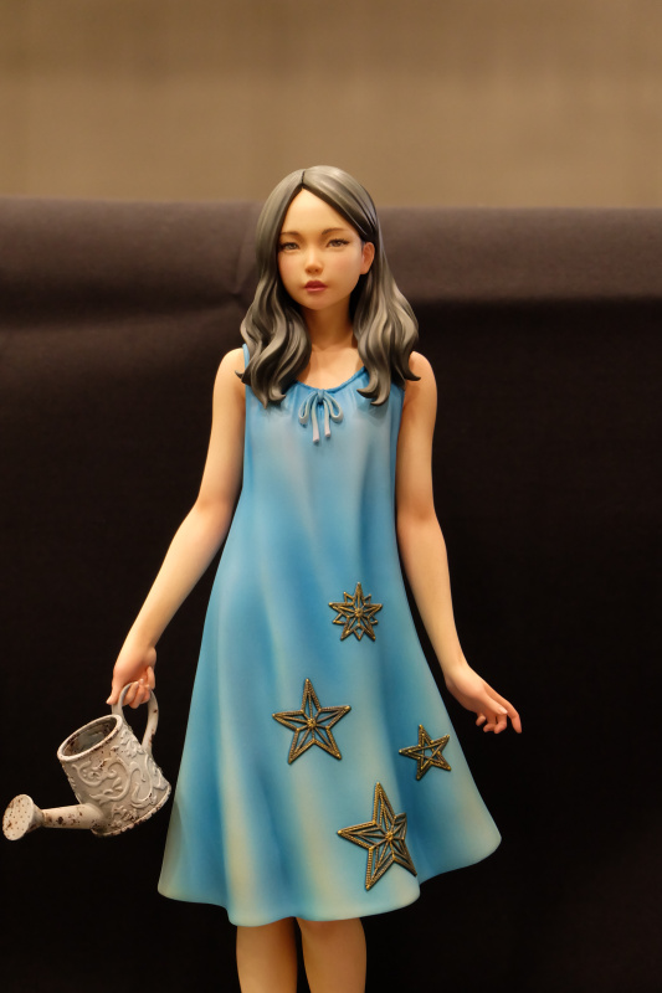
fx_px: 2069
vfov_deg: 27.0
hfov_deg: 18.2
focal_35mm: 75
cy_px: 496
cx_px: 331
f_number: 5.6
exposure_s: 1/34
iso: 3200
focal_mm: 50
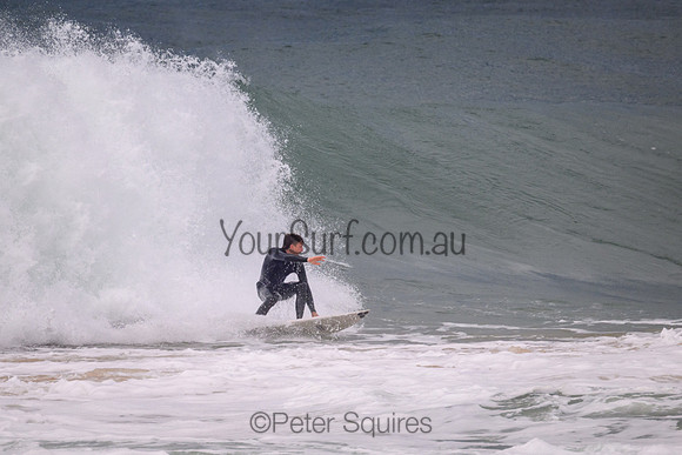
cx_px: 270
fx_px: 19060
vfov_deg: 1.4
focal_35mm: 1006
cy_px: 270
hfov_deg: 2.0
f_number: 11
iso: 560
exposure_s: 1/2000
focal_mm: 760
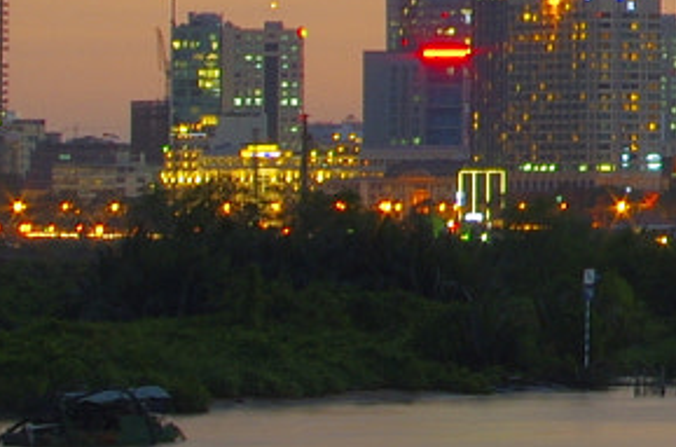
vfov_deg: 4.2
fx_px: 6105
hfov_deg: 6.2
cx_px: 1301
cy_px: -19
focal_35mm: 326
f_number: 16
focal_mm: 30.63
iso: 80
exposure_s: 10
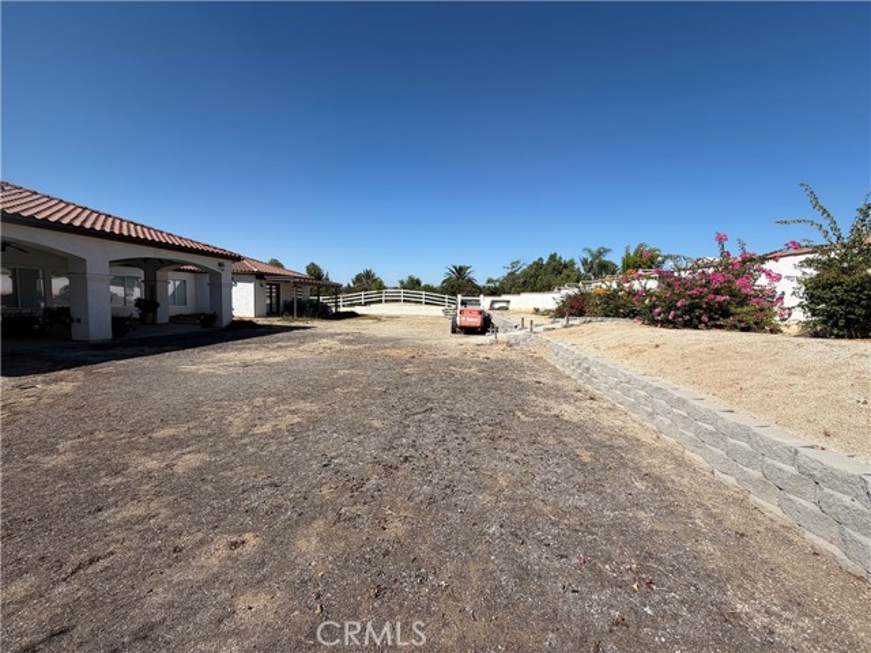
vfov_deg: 85.7
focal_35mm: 14
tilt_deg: -3.7
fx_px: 352
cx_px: 436
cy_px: 326
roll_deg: -1.2
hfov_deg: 102.1
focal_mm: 2.22
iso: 20
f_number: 2.2
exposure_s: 1/864
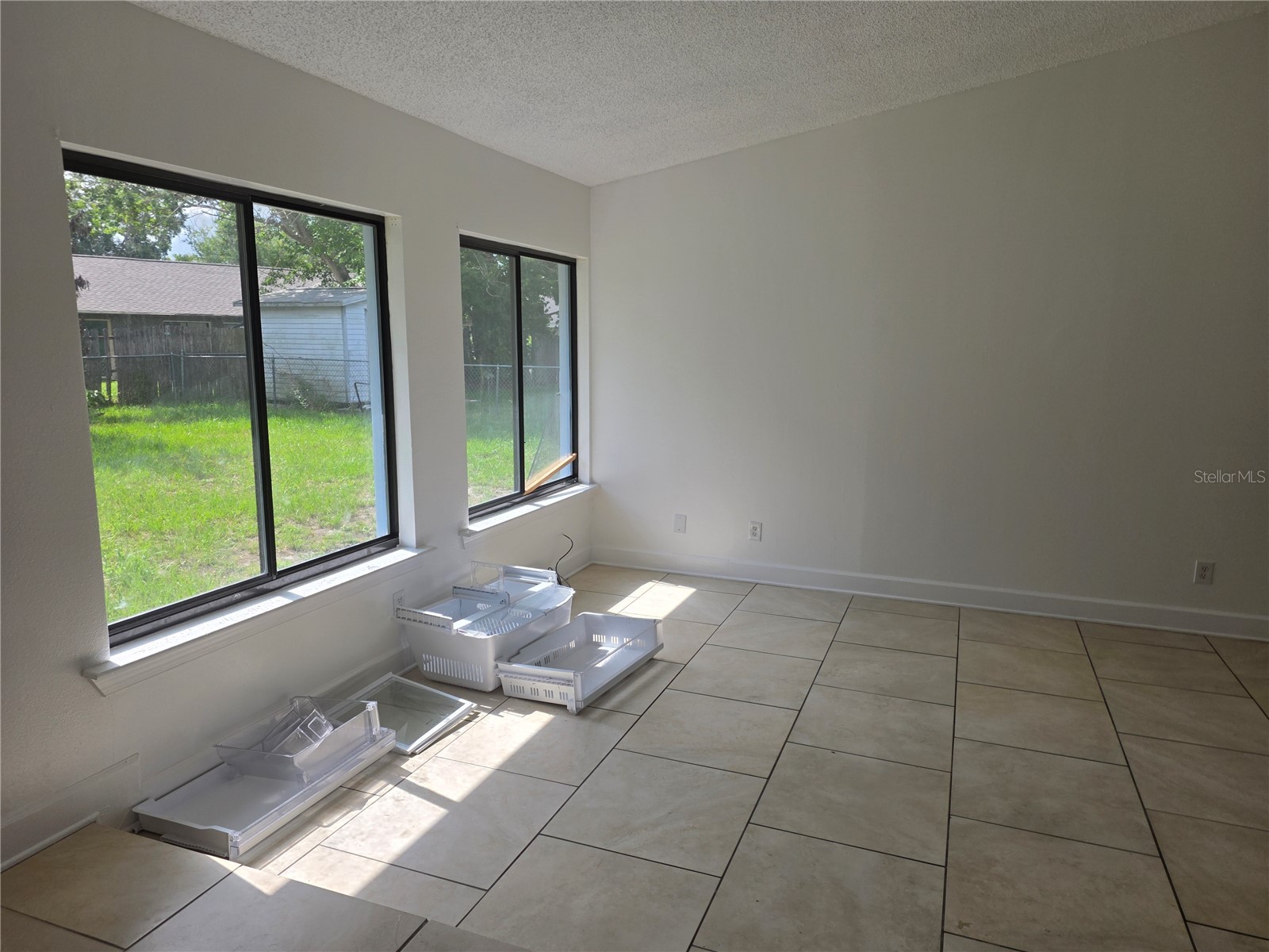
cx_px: 634
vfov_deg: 58.9
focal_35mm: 23
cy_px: 476
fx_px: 843
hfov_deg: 73.9
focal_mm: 6.25
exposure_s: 1/2607
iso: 80
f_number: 1.7
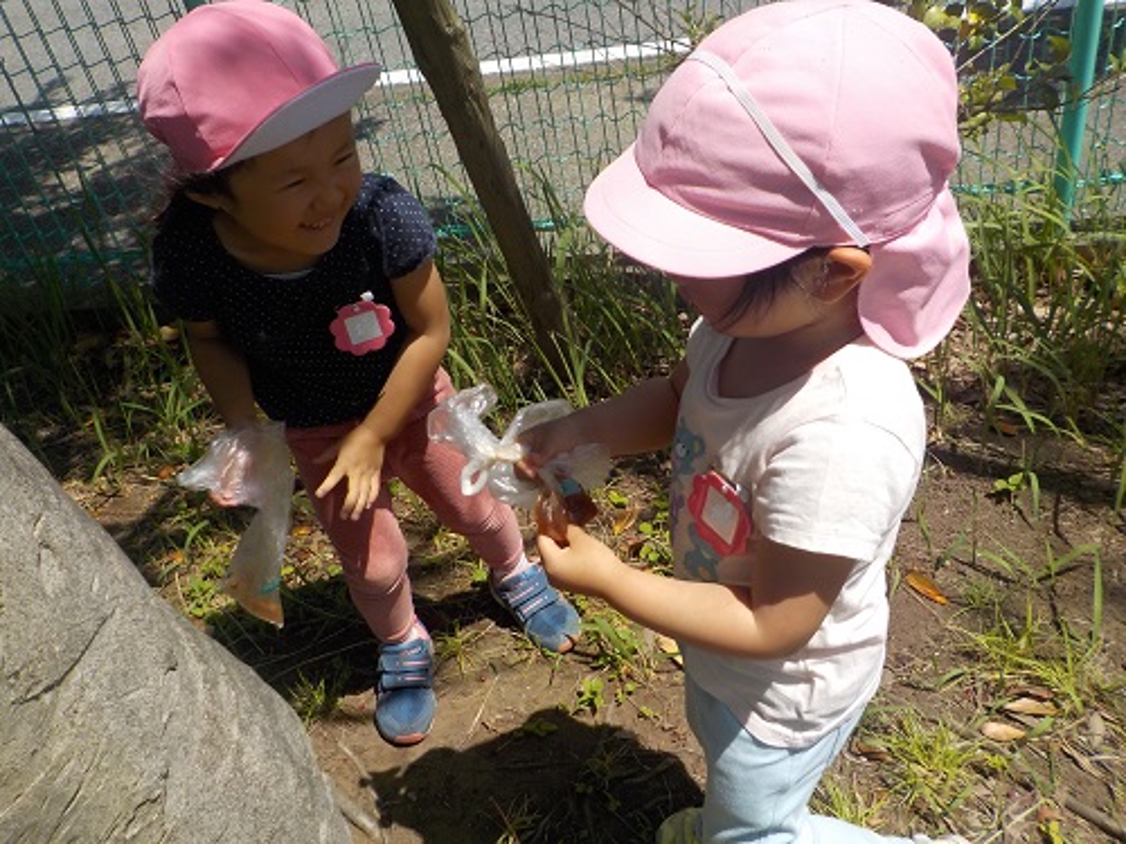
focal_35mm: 30
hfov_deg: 60.0
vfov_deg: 46.8
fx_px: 976
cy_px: 422
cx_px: 563
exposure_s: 1/1250
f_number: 3.3
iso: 125
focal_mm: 4.1
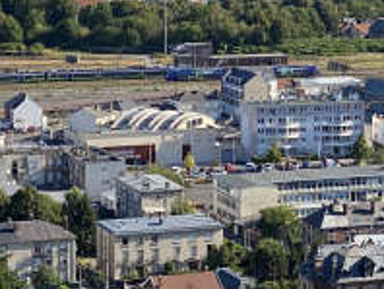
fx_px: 2099
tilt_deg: -9.2
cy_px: 147
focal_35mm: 189
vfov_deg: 7.9
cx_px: 169
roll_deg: -0.4
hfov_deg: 10.5
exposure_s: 1/1199
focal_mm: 6
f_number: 2
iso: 20
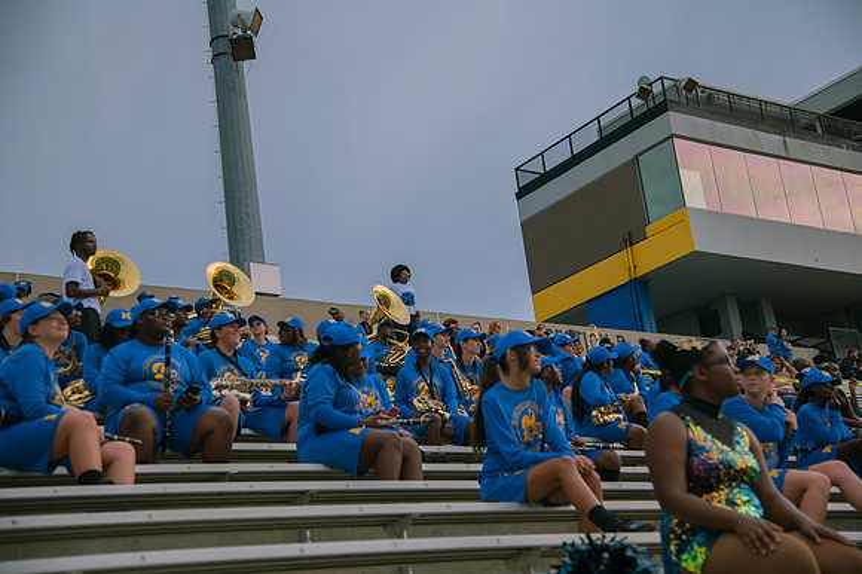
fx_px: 1316
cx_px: 431
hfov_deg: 36.3
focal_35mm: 55
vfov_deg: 24.6
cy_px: 287
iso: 100
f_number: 4
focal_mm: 55
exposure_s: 1/400
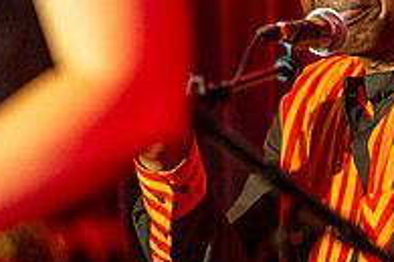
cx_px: 431
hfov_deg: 5.8
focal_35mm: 354
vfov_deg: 3.9
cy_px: 148
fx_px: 3874
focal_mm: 85
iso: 2000
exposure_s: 1/200
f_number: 1.4
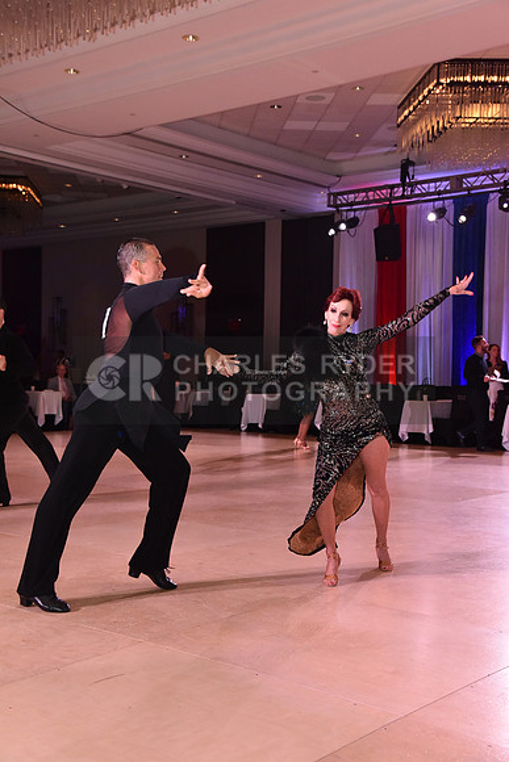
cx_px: 254
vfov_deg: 41.1
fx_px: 1017
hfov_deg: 28.1
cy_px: 381
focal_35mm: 48
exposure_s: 1/320
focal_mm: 48
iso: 2500
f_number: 6.3
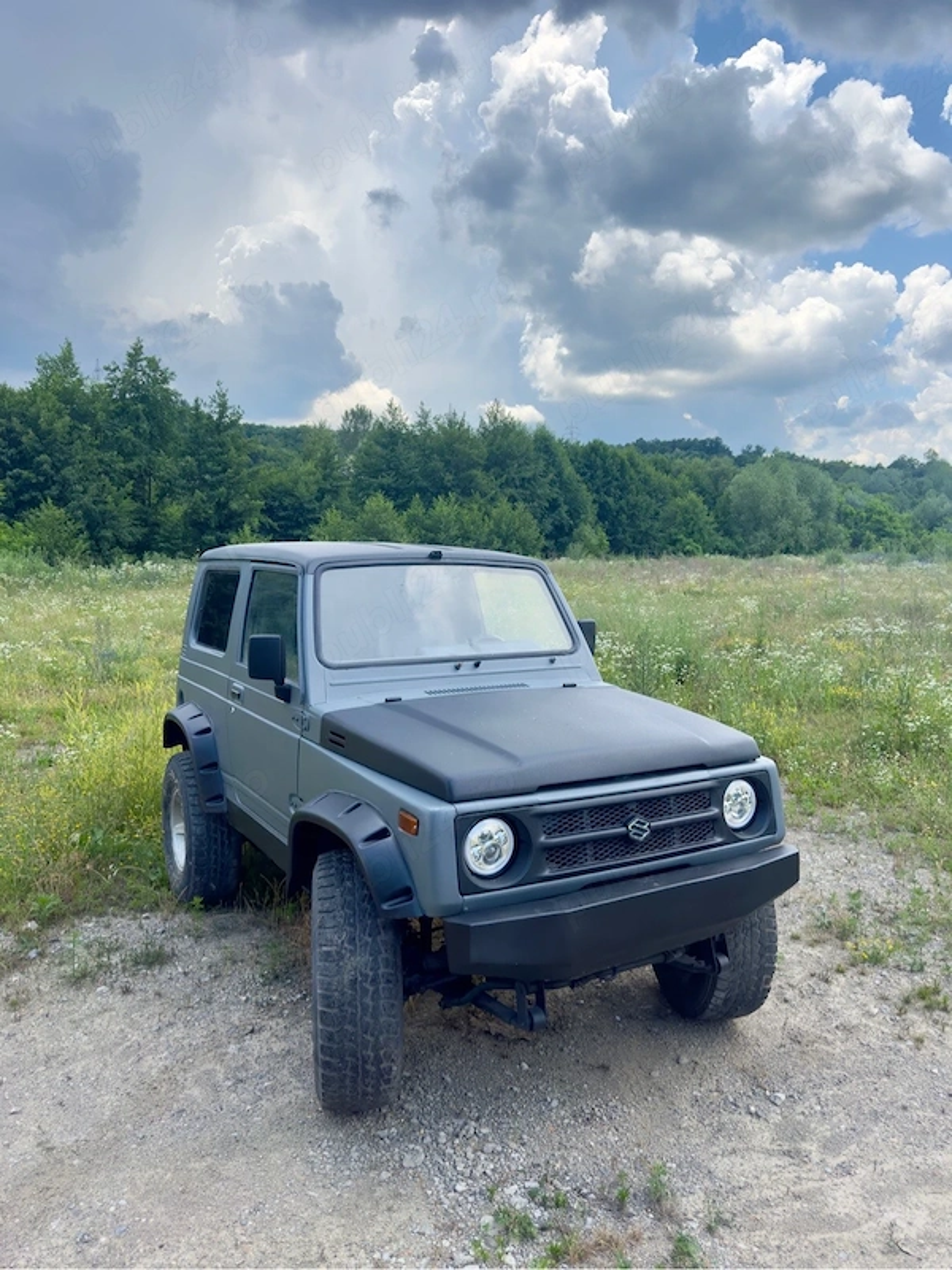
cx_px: 476
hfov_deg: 56.8
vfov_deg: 71.6
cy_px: 635
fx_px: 880
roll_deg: +0.9
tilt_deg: -4.9
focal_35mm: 24
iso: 100
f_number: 1.78
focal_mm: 6.76
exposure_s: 1/3745
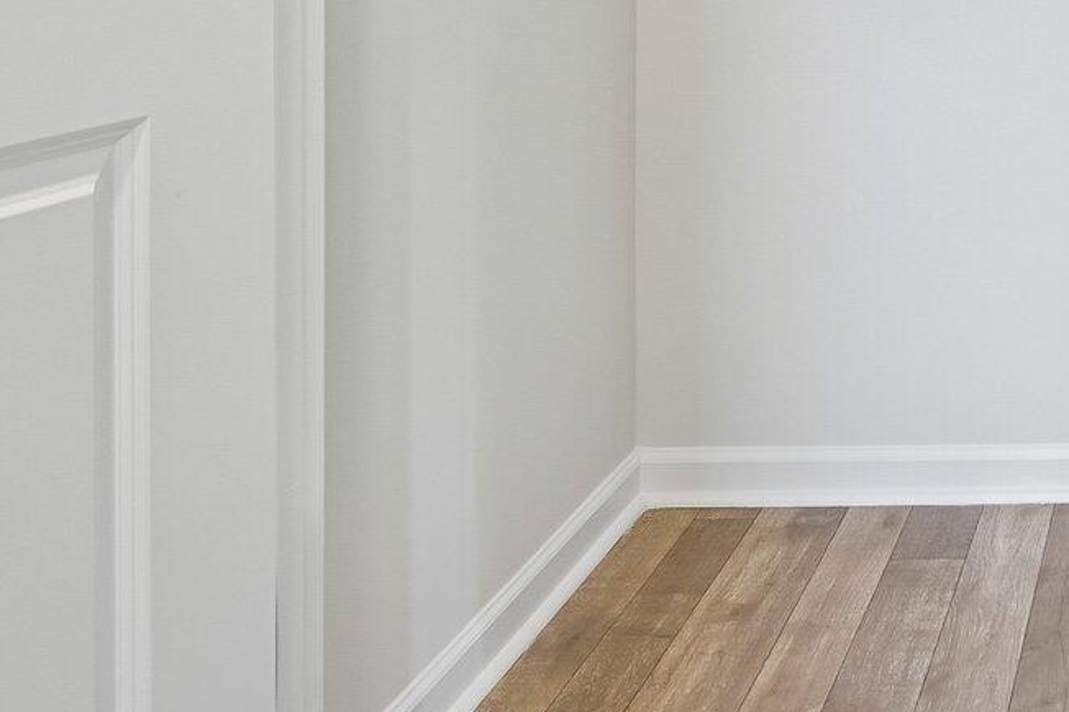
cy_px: -142
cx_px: 1230
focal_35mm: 44
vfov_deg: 27.0
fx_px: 1306
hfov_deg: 36.3
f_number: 8
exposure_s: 1/13
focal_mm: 14
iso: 400
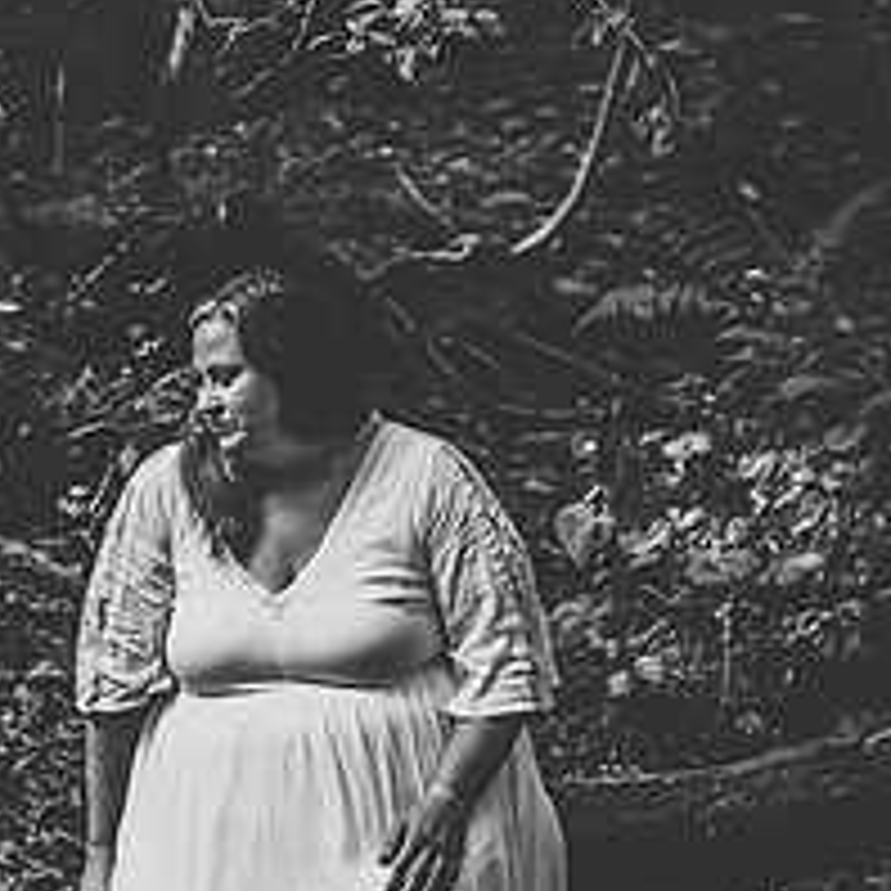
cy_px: 738
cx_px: 310
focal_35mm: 135
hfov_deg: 12.9
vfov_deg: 12.9
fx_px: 3931
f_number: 2.8
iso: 1000
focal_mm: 70
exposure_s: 1/400
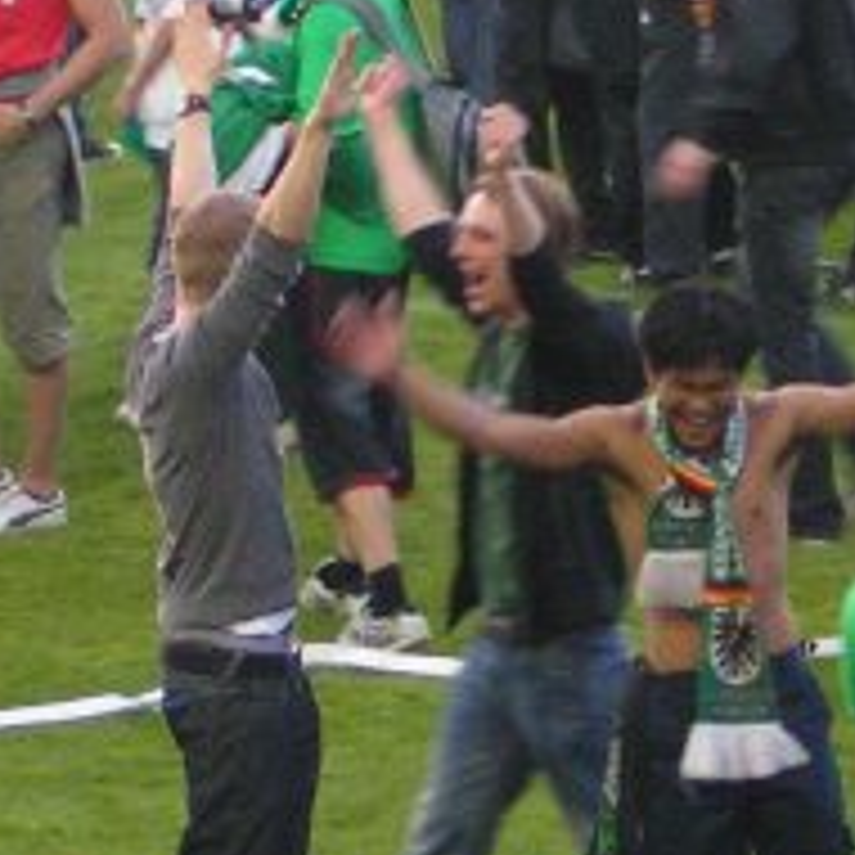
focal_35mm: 402
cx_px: 932
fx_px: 11234
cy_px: -320
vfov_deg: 4.3
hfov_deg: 4.3
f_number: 3.5
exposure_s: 1/60
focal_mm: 16.6
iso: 200
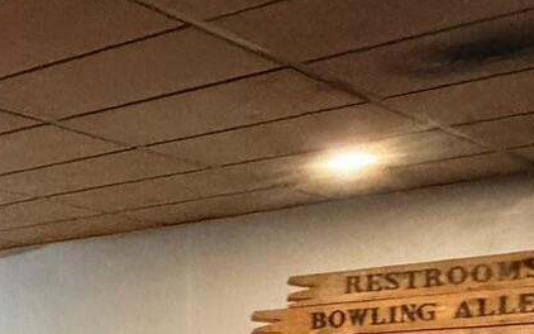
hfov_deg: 15.5
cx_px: -725
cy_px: 447
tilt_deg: -0.6
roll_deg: +0.0
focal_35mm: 72
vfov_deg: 16.9
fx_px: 1048
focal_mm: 2.22
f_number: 2.2
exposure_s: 1/40
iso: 1250
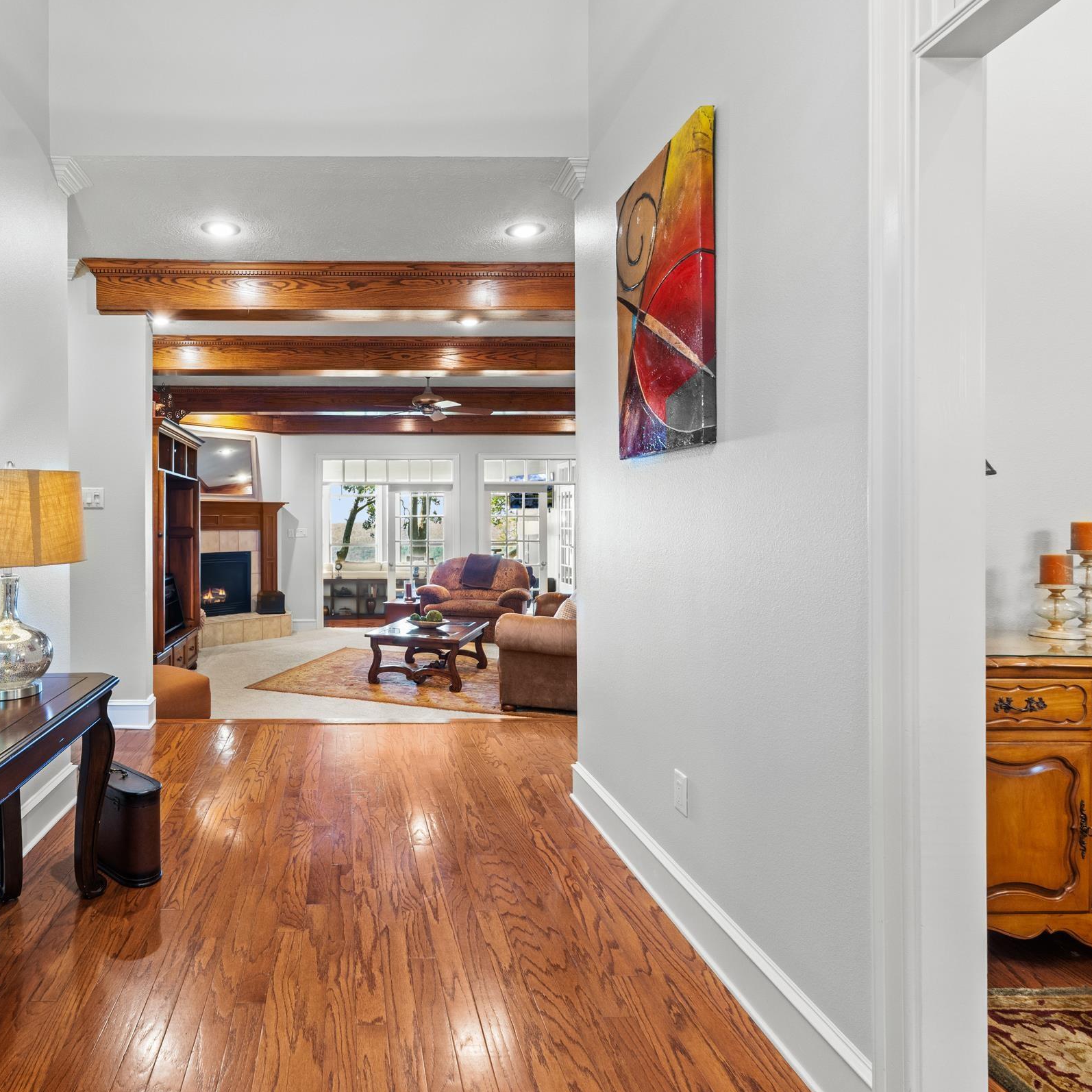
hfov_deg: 71.9
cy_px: 524
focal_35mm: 20
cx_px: 336
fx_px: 714
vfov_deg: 74.8
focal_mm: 10
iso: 320
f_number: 8
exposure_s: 1
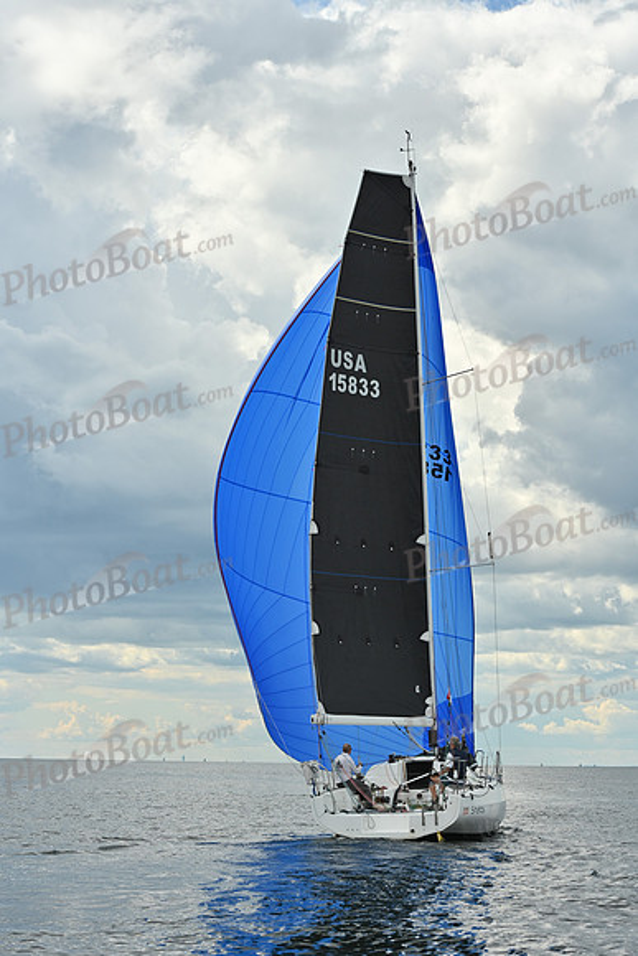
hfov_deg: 16.1
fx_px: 2258
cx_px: 319
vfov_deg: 23.9
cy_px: 478
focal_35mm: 85
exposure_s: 1/800
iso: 250
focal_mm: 85
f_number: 8
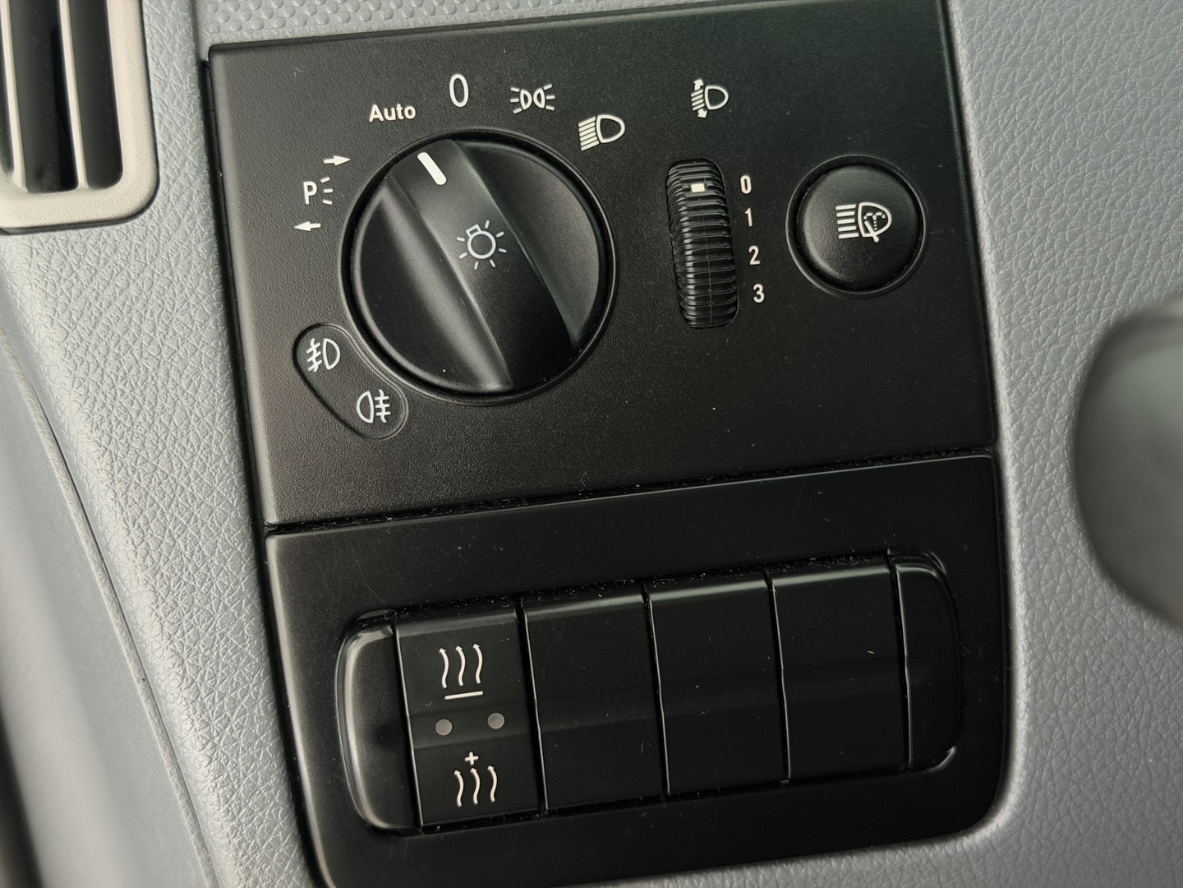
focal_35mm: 48
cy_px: 444
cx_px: 592
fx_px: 1640
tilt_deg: -34.8
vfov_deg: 30.3
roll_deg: +3.4
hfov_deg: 39.7
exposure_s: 1/20
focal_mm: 6.76
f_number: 1.78
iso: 640
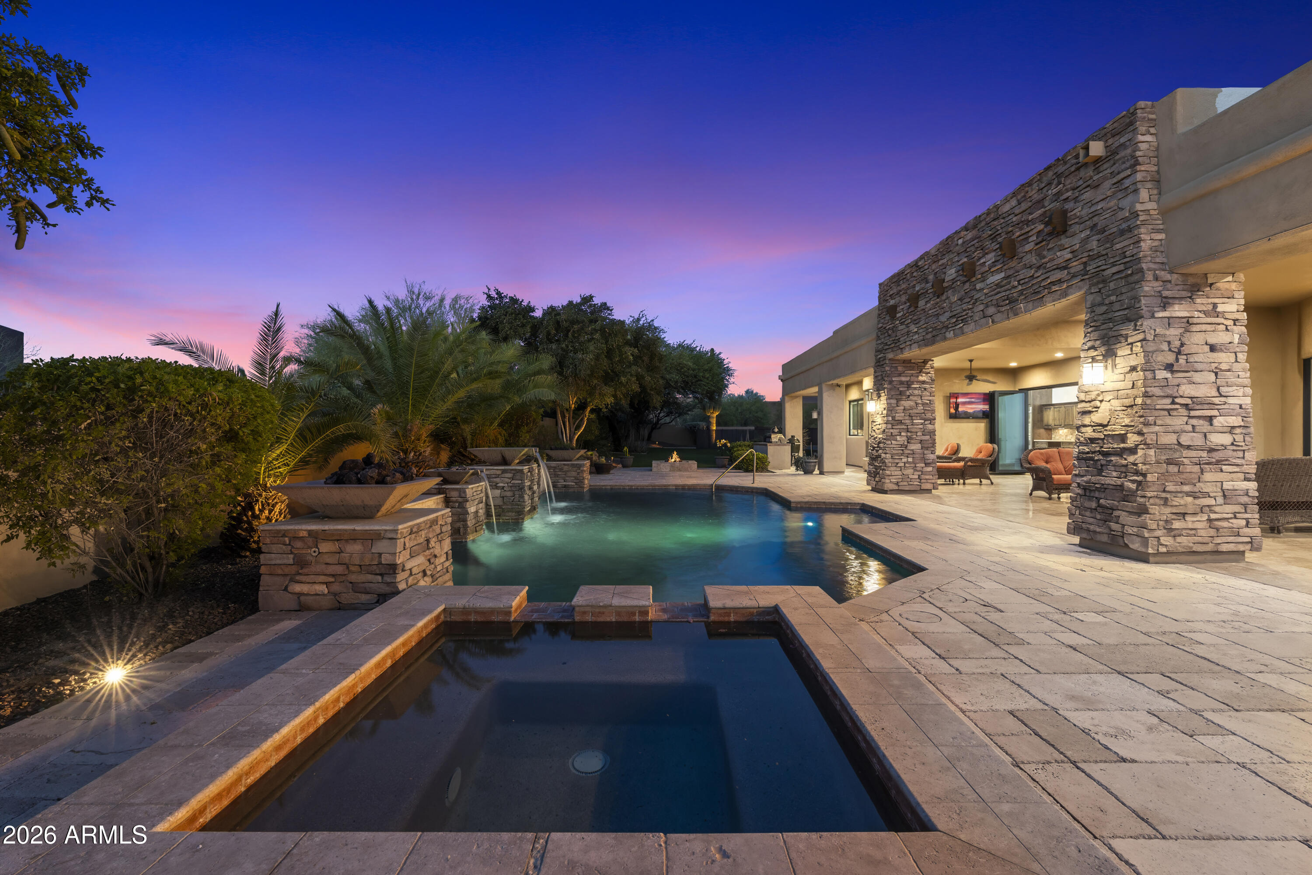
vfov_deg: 73.8
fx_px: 583
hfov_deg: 96.7
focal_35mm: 16
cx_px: 656
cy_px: 438
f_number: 8
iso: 1600
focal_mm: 16
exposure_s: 1/2.5
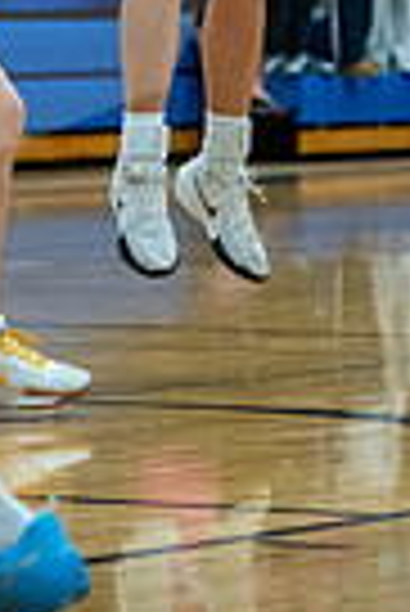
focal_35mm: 330
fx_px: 5623
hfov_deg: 4.2
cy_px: -328
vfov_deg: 6.2
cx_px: 117
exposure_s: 1/1000
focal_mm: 100
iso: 6400
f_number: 2.8
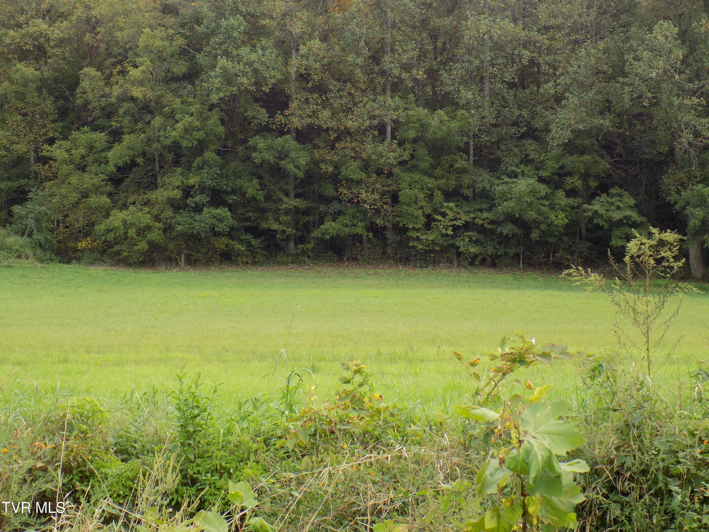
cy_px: 266
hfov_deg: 25.0
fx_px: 1598
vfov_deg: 18.9
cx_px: 354
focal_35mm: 78
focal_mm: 13.9
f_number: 4.3
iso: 80
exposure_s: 1/100
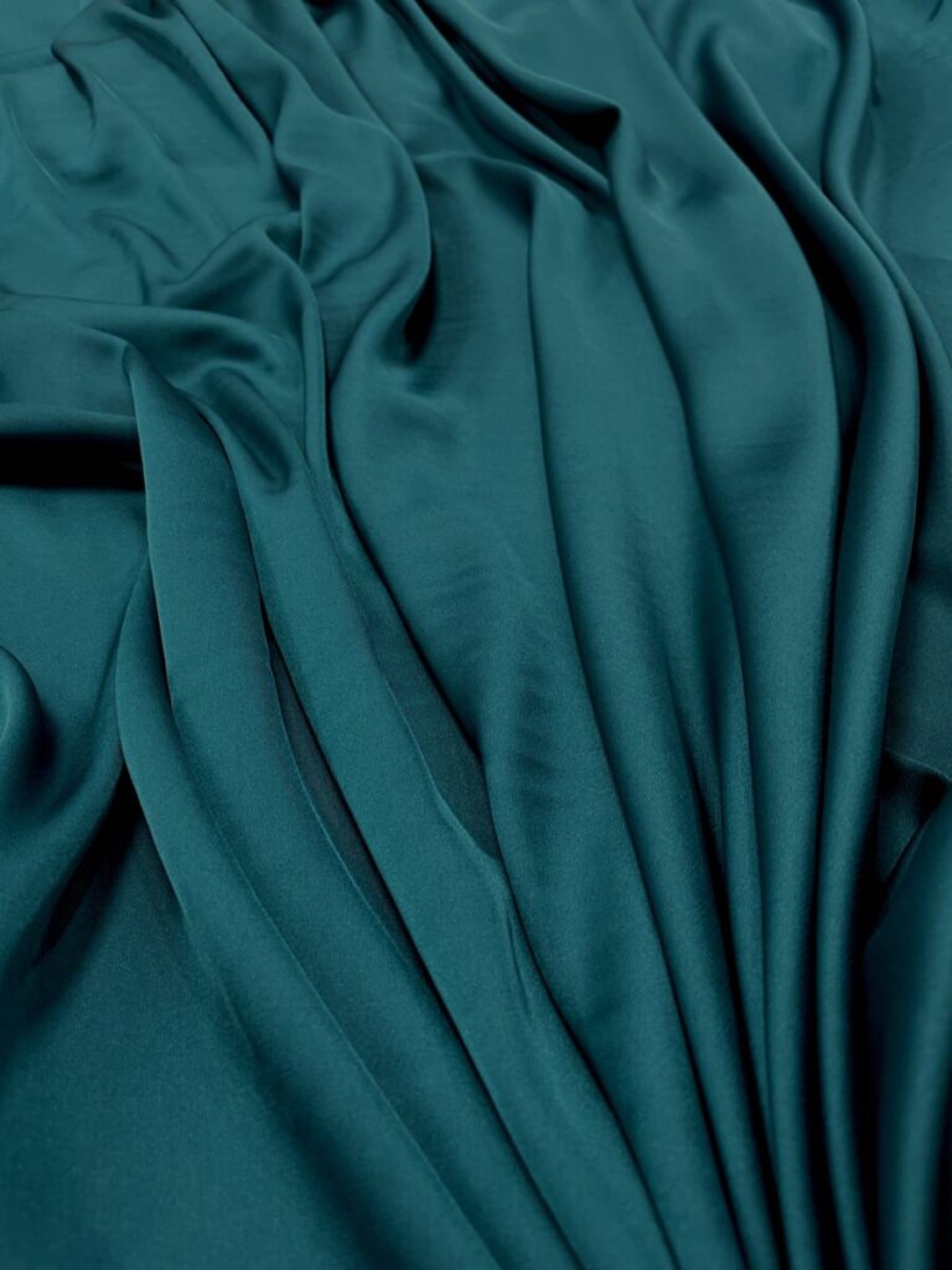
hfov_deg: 53.1
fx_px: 953
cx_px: 476
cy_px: 635
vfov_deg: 67.3
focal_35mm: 26
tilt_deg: -46.5
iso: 125
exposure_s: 1/50
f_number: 1.6
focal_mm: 4.2
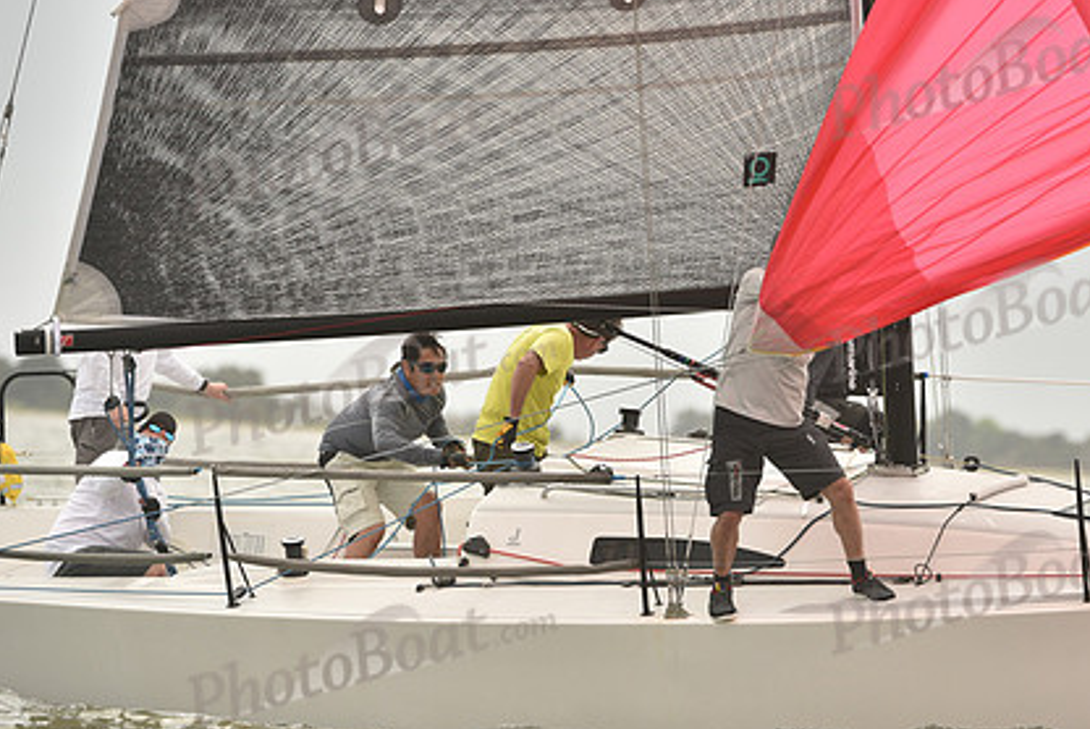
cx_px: 694
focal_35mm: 474
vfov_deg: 2.9
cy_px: 486
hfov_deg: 4.3
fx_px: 14361
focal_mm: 340
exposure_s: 1/1250
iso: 320
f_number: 6.3
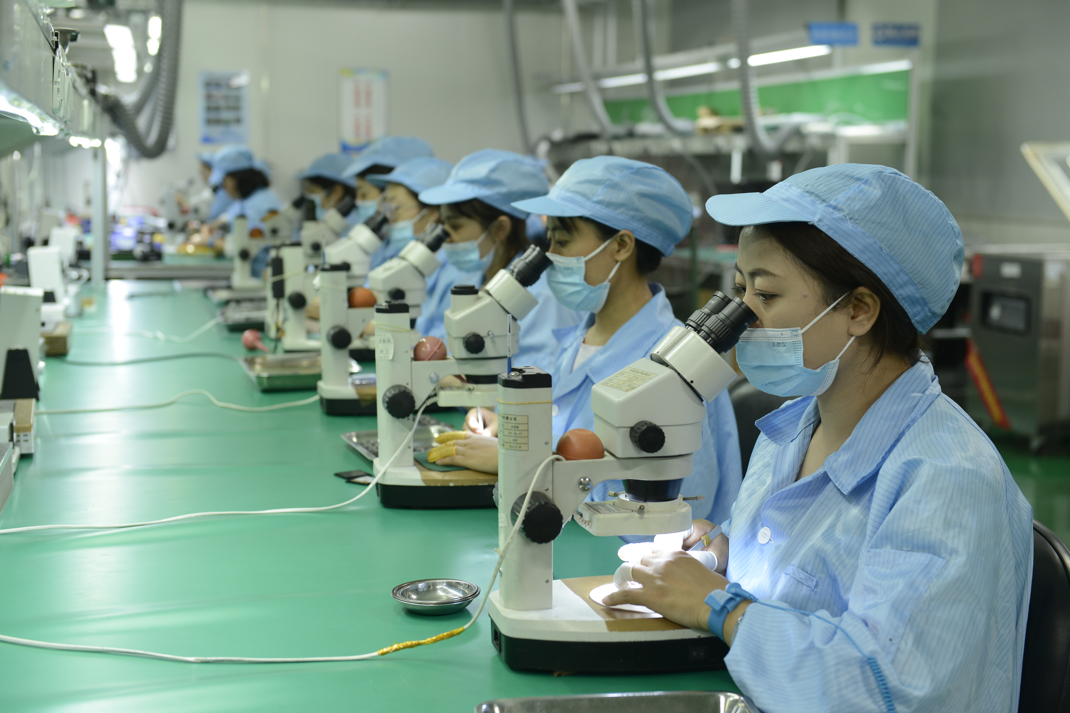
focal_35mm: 52
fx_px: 1545
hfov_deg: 38.2
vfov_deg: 26.0
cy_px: 356
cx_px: 535
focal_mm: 52
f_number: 4
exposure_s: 1/50
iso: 500
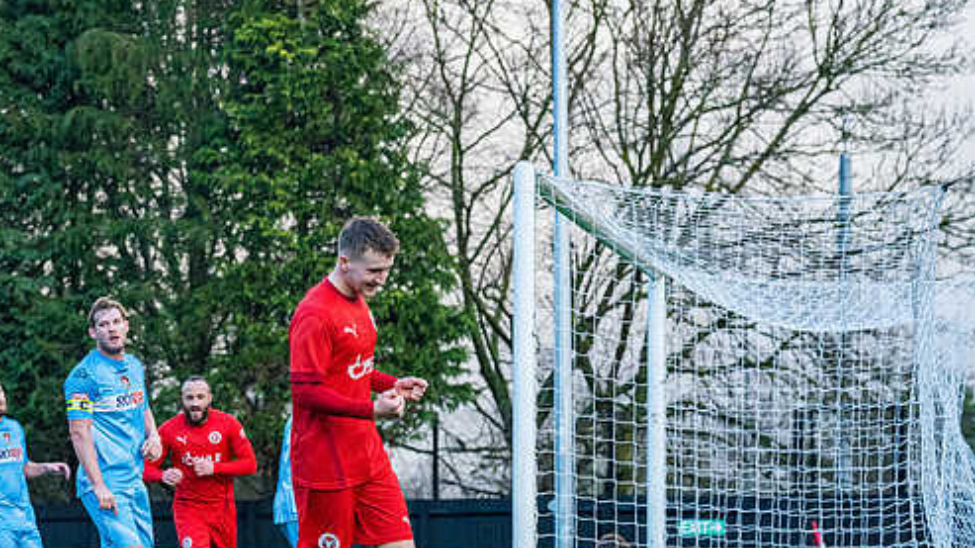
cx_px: 316
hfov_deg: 10.3
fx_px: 5402
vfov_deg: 5.8
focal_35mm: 209
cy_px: 374
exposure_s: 1/800
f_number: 6.3
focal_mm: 135
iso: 4000
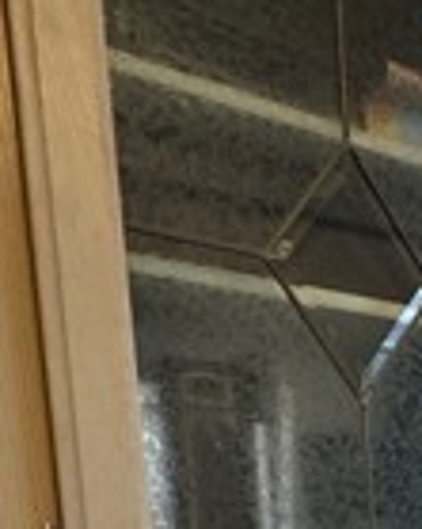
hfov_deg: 17.9
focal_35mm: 63
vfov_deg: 25.3
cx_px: 814
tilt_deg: -10.5
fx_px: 985
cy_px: 715
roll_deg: +1.7
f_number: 2.2
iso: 250
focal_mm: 2.22
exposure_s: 1/60
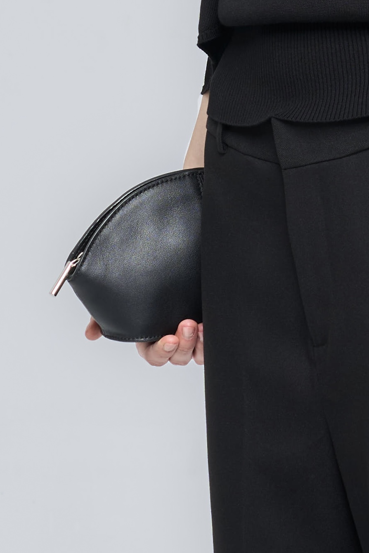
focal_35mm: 396
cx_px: 410
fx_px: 6088
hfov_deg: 3.5
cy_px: 295
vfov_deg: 5.2
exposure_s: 1/125
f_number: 8
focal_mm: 85
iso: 200
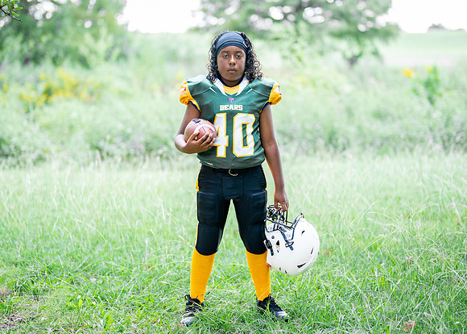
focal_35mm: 65
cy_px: 149
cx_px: 234
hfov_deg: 30.3
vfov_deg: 21.9
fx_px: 862
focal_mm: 50
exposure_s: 1/800
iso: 320
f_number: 1.2
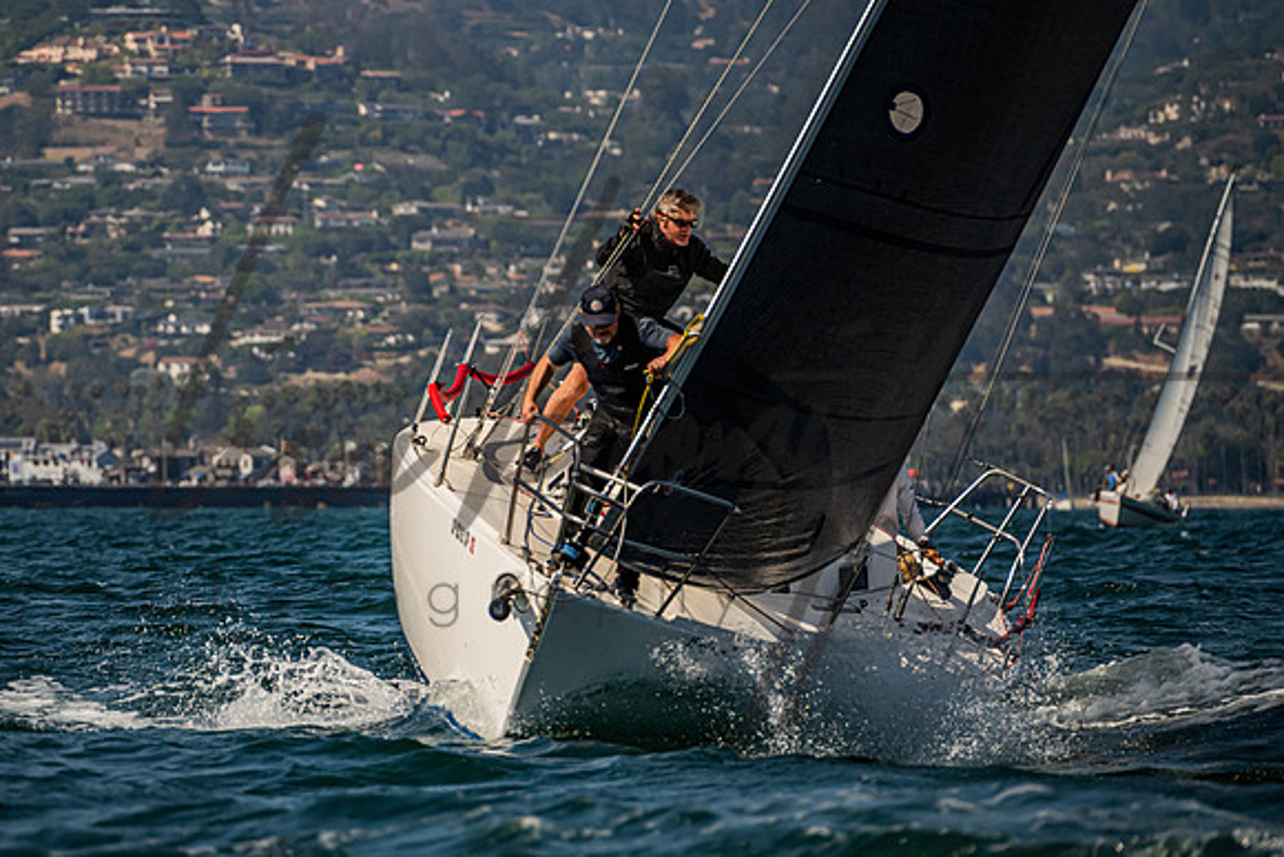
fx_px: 16045
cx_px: 506
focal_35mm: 450
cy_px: 419
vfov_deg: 3.1
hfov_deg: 4.6
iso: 500
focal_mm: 350
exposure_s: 1/3200
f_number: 8
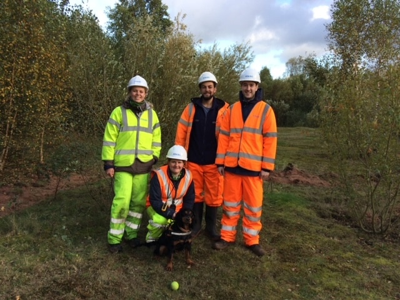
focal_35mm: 29
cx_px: 200
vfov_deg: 48.2
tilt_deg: -9.4
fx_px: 335
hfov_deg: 61.7
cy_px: 150
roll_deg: -1.8
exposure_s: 1/373
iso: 32
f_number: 2.2
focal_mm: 4.15
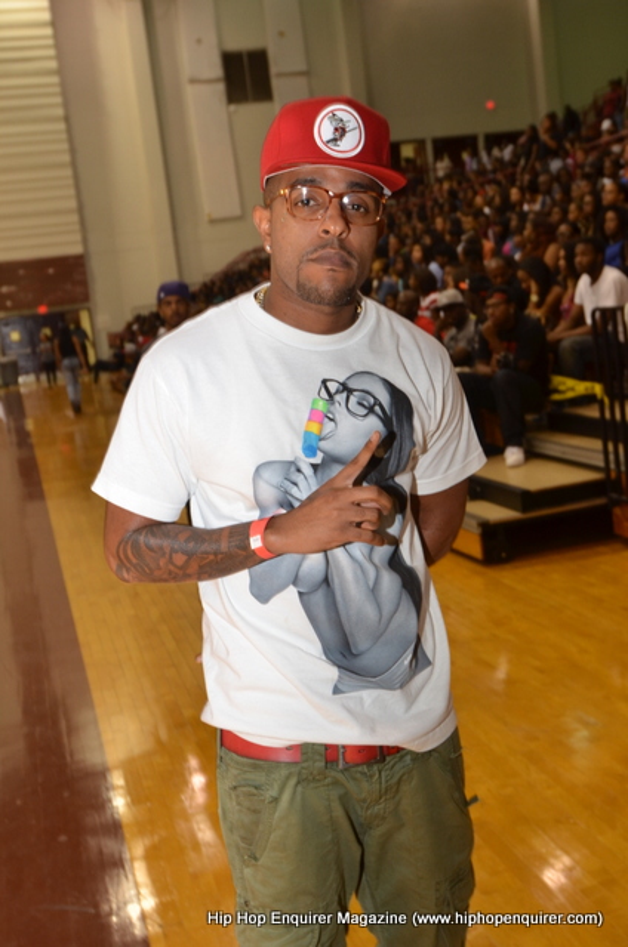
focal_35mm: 40
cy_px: 474
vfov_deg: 48.0
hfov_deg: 32.9
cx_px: 314
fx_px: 1064
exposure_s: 1/60
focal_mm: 27
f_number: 6.3
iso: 500
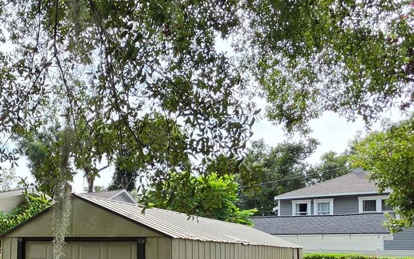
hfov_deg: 52.1
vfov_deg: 34.2
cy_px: 236
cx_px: 87
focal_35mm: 35
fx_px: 395
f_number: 1.9
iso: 40
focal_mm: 2.2
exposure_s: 1/1425
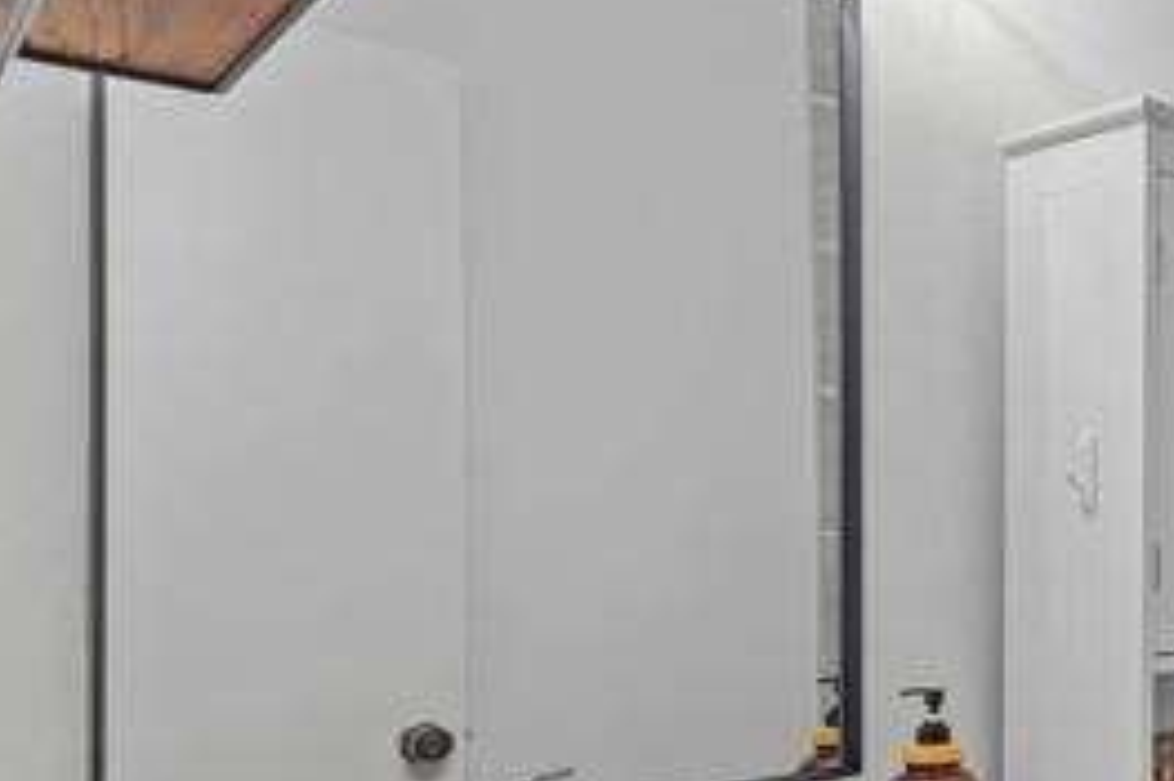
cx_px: 1388
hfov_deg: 38.0
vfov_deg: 33.8
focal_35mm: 39
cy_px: 538
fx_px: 1271
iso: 100
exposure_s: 1.3
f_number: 8
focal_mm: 16
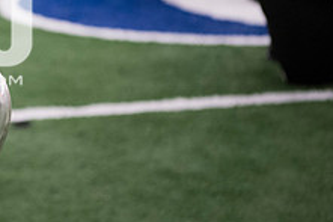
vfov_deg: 7.4
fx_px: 1701
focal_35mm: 184
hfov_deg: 11.0
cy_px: 26
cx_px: -81
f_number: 3.2
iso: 3200
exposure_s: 1/200
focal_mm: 70
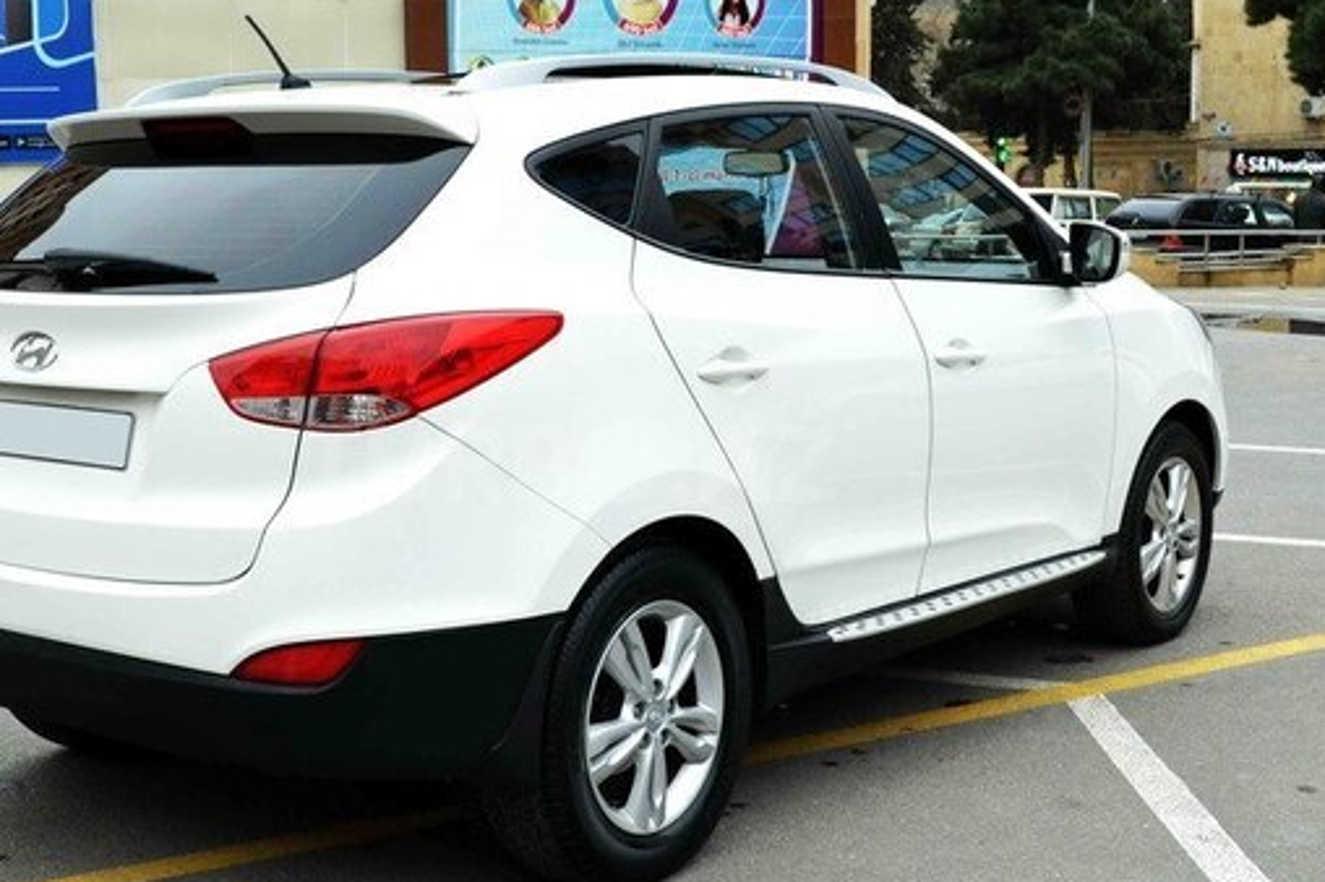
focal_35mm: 39
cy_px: 464
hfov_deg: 49.4
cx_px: 569
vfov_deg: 34.2
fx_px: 1434
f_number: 5.6
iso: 800
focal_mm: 20
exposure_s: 1/125
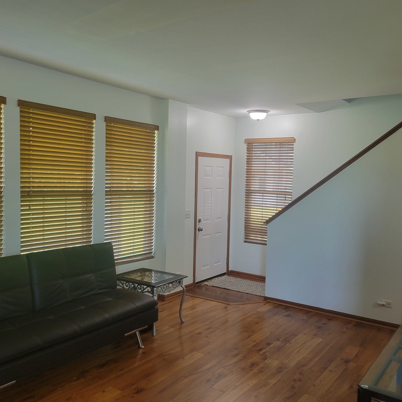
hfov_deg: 52.5
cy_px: 200
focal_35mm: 31
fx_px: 407
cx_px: 199
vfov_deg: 52.5
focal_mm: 5.4
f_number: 1.8
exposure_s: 1/120
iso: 250
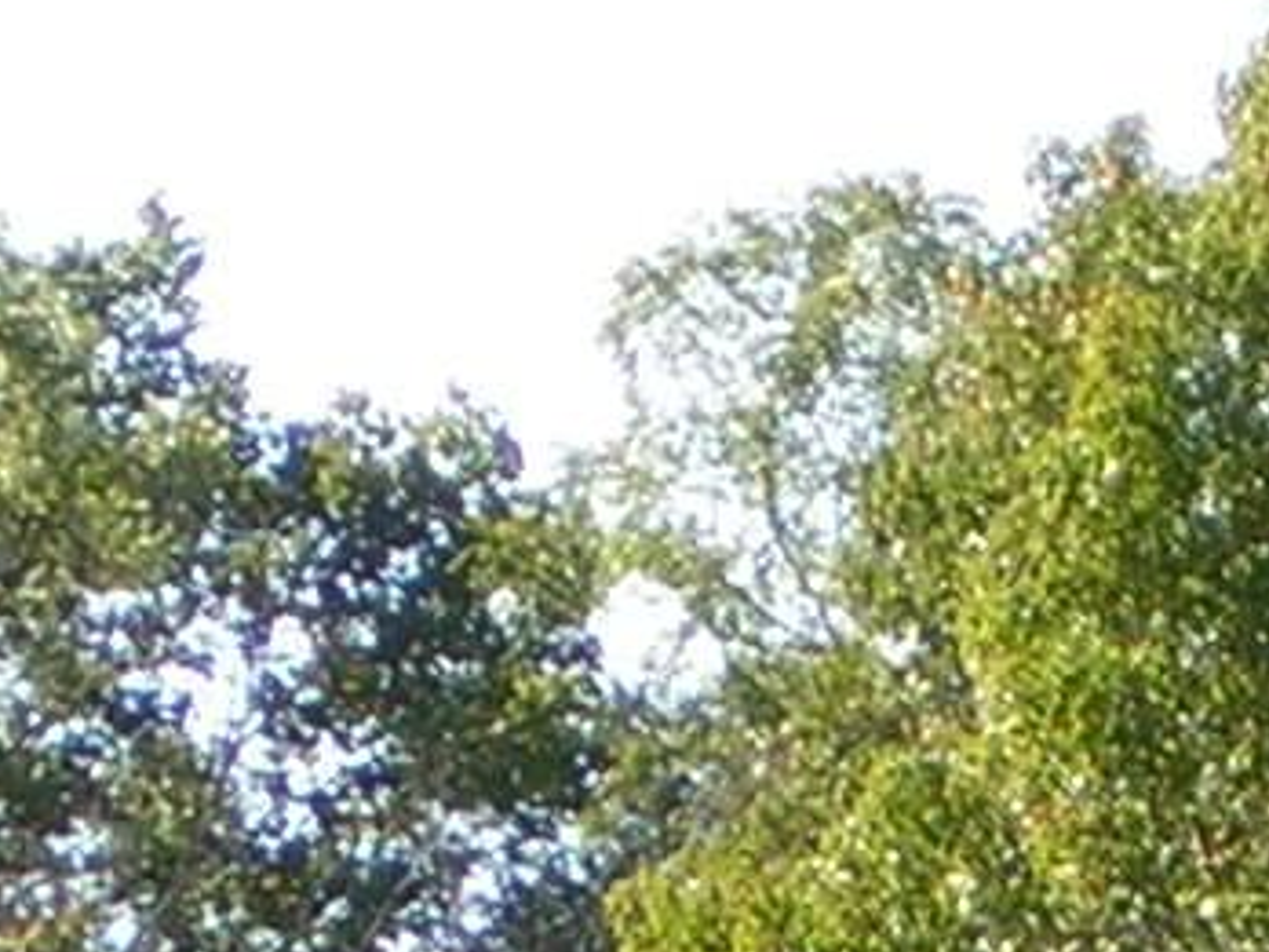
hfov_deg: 4.0
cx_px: 1338
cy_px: 1550
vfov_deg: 3.0
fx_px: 18220
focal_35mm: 497
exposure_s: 1/144
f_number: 4.7
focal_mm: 14.1
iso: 50
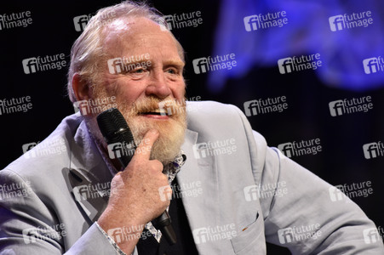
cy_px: 128
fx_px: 5329
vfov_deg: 2.7
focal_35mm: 500
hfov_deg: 4.1
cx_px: 192
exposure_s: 1/125
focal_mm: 500
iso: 2500
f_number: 5.6
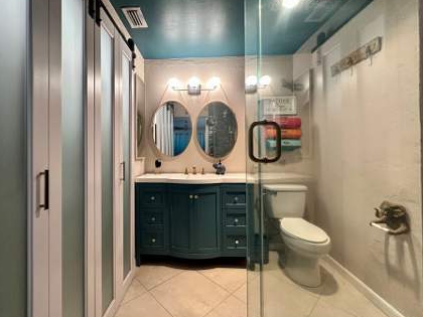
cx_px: 188
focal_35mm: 16
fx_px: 196
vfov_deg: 78.1
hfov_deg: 94.1
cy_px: 151
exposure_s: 1/120
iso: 250
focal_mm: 2.22
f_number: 2.2
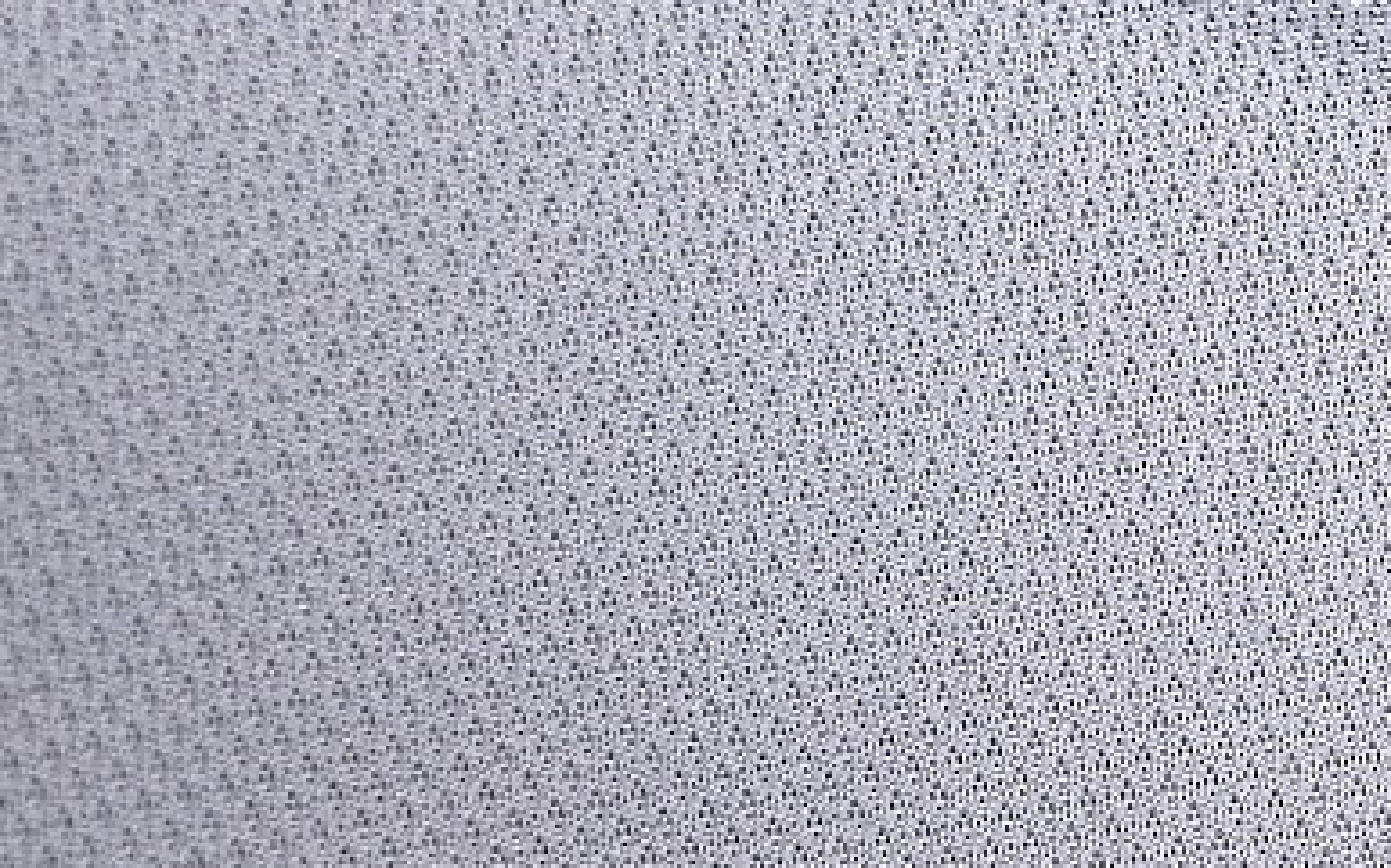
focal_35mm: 214
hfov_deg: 9.7
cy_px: 749
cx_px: 1712
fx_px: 8110
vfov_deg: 6.1
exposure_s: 1/80
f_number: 7.1
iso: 160
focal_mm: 50
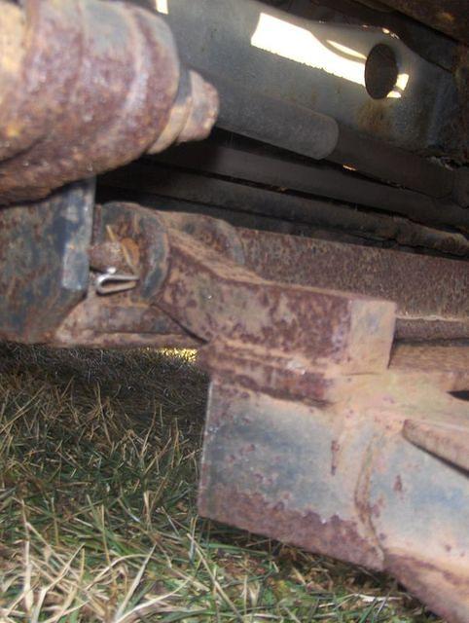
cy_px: 312
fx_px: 829
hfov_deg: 31.6
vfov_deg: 41.2
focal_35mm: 46
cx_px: 234
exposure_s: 1/60
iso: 100
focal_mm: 7.4
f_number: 3.6
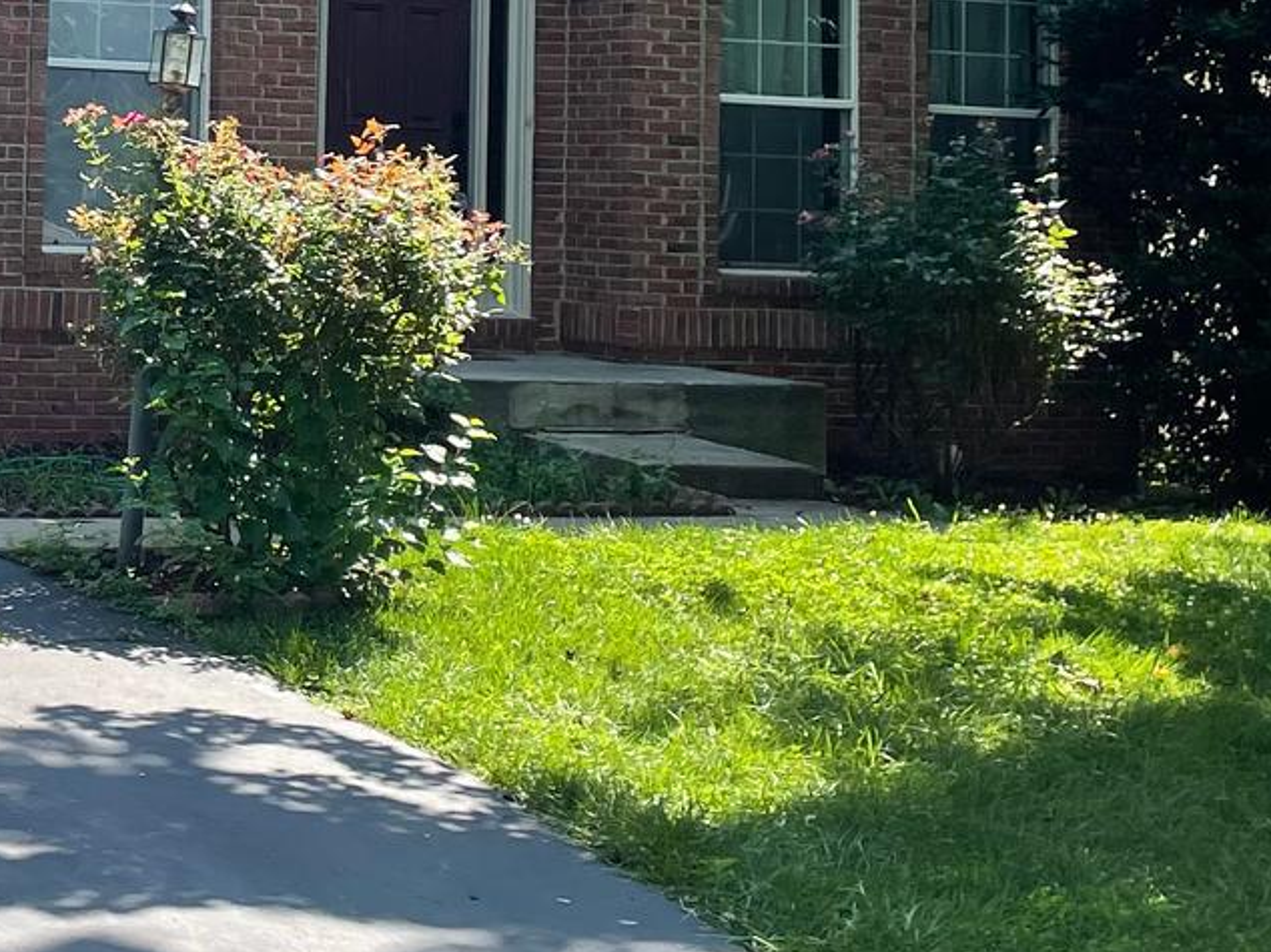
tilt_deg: +5.2
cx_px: -170
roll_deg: -1.3
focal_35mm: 84
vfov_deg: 17.1
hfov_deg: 21.9
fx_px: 3083
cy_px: -34
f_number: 1.6
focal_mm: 4.2
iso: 32
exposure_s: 1/1072
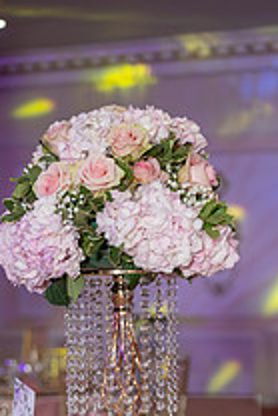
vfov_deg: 15.0
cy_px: 442
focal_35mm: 134
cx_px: 92
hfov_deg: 10.2
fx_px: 1549
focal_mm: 62
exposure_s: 1/200
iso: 400
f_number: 2.8
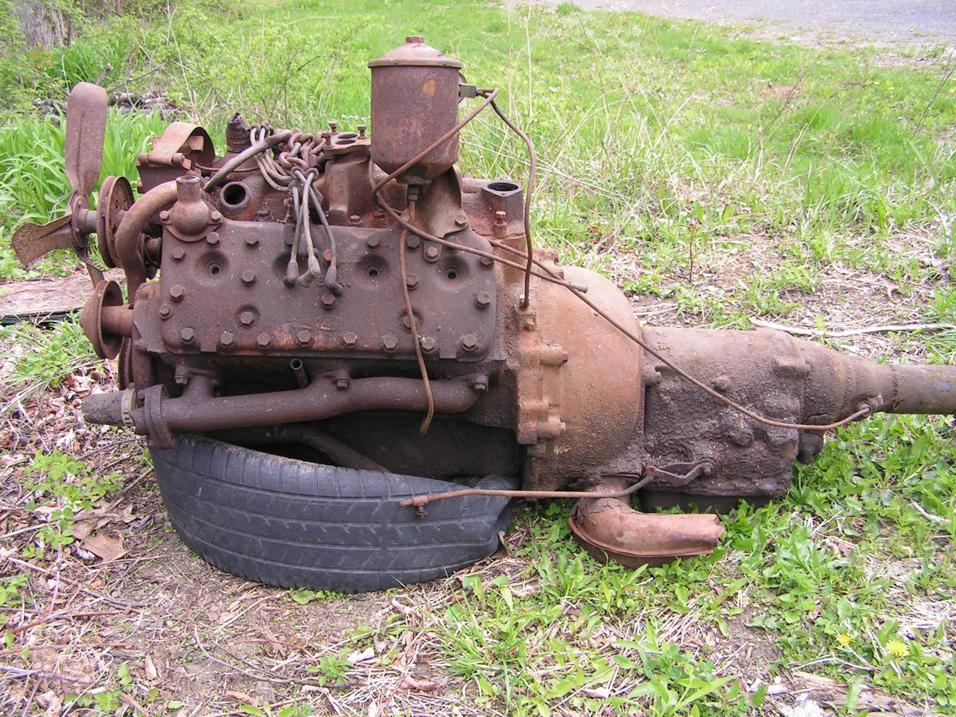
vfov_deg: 37.7
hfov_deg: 49.0
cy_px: 358
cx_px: 478
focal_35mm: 38
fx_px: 1049
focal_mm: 6.3
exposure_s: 1/50
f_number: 3.5
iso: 50
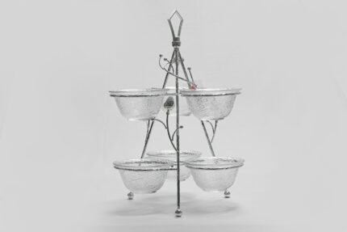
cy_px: 116
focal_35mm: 70
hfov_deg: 28.8
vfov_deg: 19.5
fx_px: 675
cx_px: 174
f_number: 13
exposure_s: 1/100
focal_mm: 70
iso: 3200
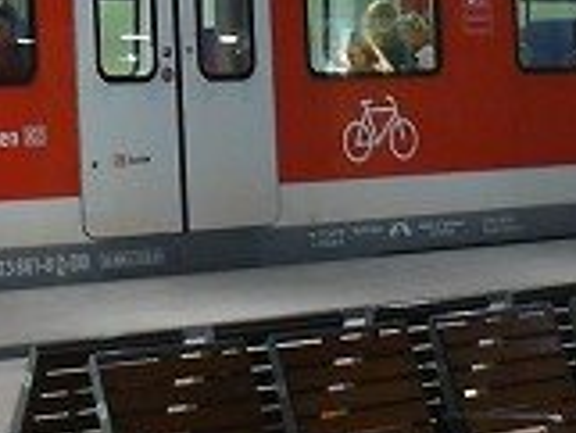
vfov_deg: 10.3
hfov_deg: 13.6
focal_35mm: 143
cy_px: 18
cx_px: 21
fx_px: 2381
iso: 200
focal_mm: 6
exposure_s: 1/6
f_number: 2.8
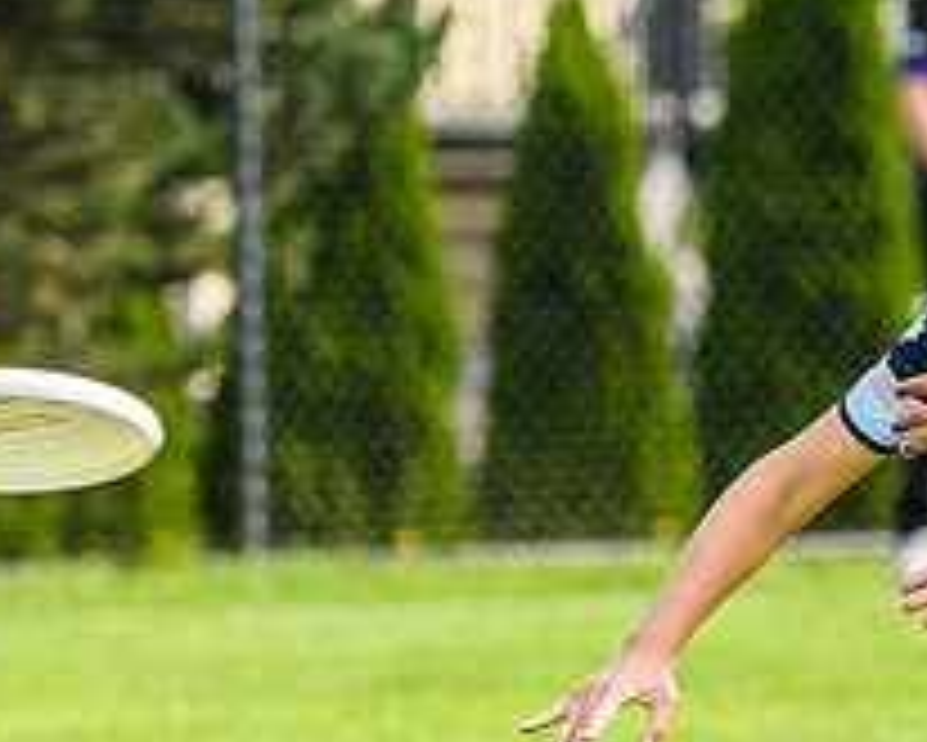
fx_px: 15920
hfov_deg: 3.3
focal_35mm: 580
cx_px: 1321
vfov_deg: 2.7
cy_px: 461
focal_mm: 125
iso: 100
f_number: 3.2
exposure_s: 1/1250
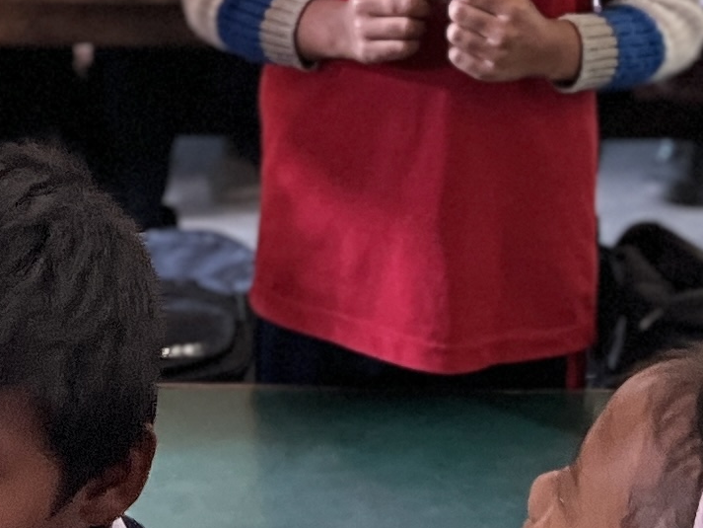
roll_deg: +0.7
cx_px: 40
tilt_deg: -11.9
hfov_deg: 13.3
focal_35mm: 147
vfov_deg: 9.8
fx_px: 2986
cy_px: -295
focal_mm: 5.7
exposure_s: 1/60
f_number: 1.5
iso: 160
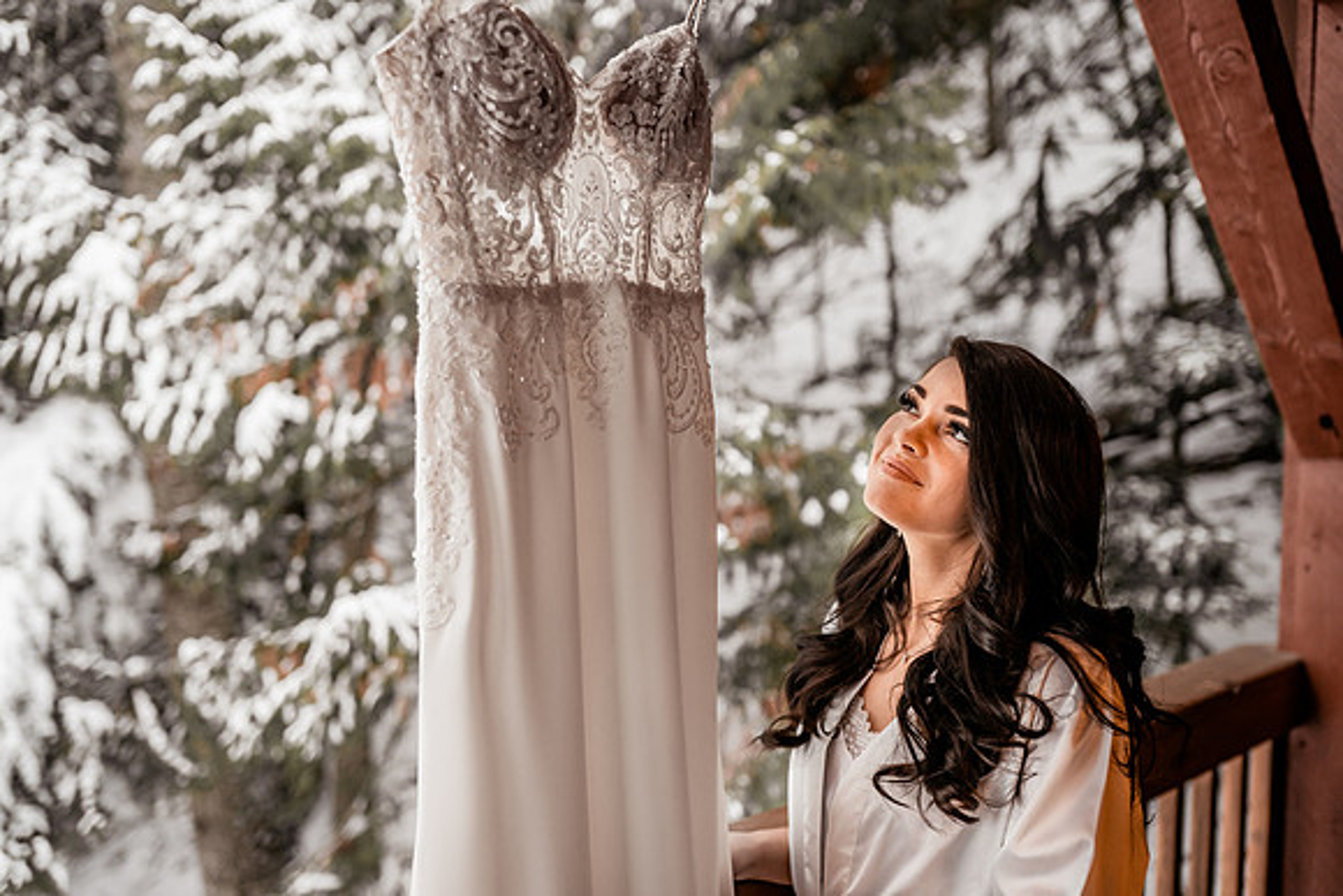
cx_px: 672
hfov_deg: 54.4
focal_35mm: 35
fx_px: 1306
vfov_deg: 37.9
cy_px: 448
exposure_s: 1/320
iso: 640
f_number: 2
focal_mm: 35
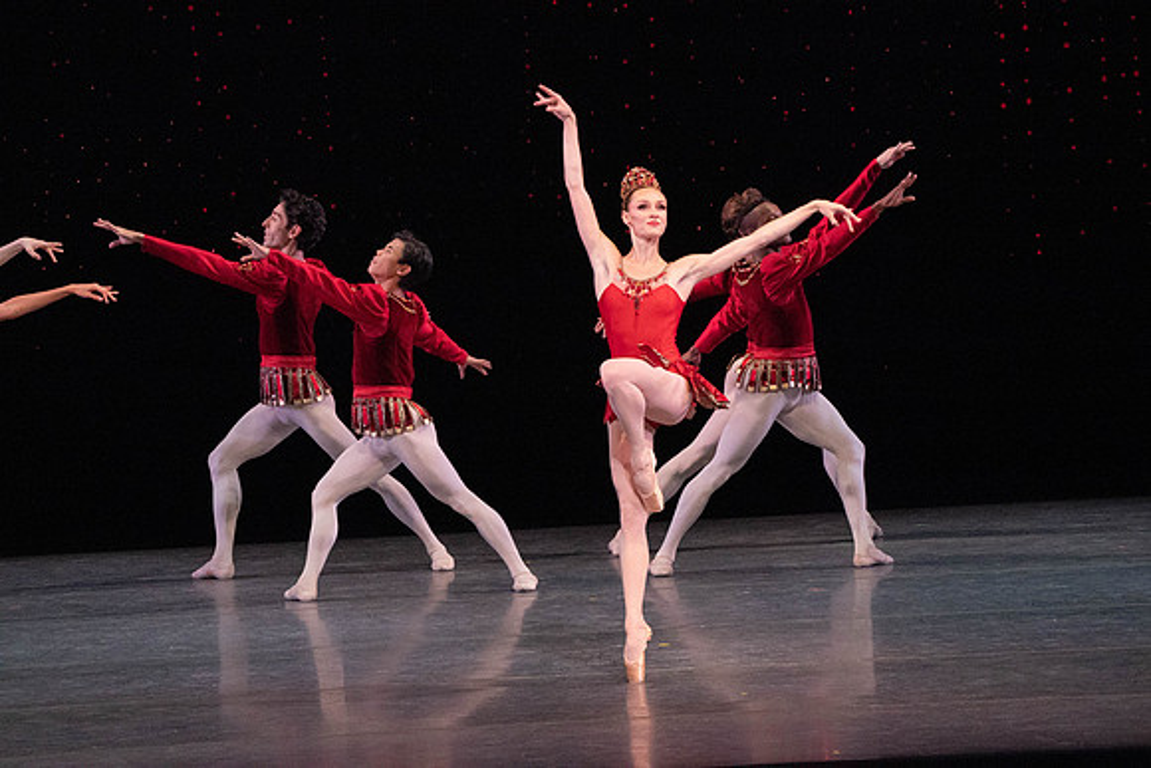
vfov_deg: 4.4
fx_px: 10073
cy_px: 384
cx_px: 576
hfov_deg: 6.5
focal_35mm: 315
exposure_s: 1/500
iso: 16000
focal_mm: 315
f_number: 11
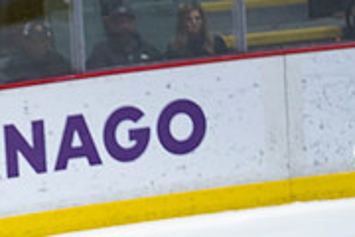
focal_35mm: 646
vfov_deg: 2.1
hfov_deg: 3.2
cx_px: -158
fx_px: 6370
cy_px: 335
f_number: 2.8
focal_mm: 200
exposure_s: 1/1250
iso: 1250
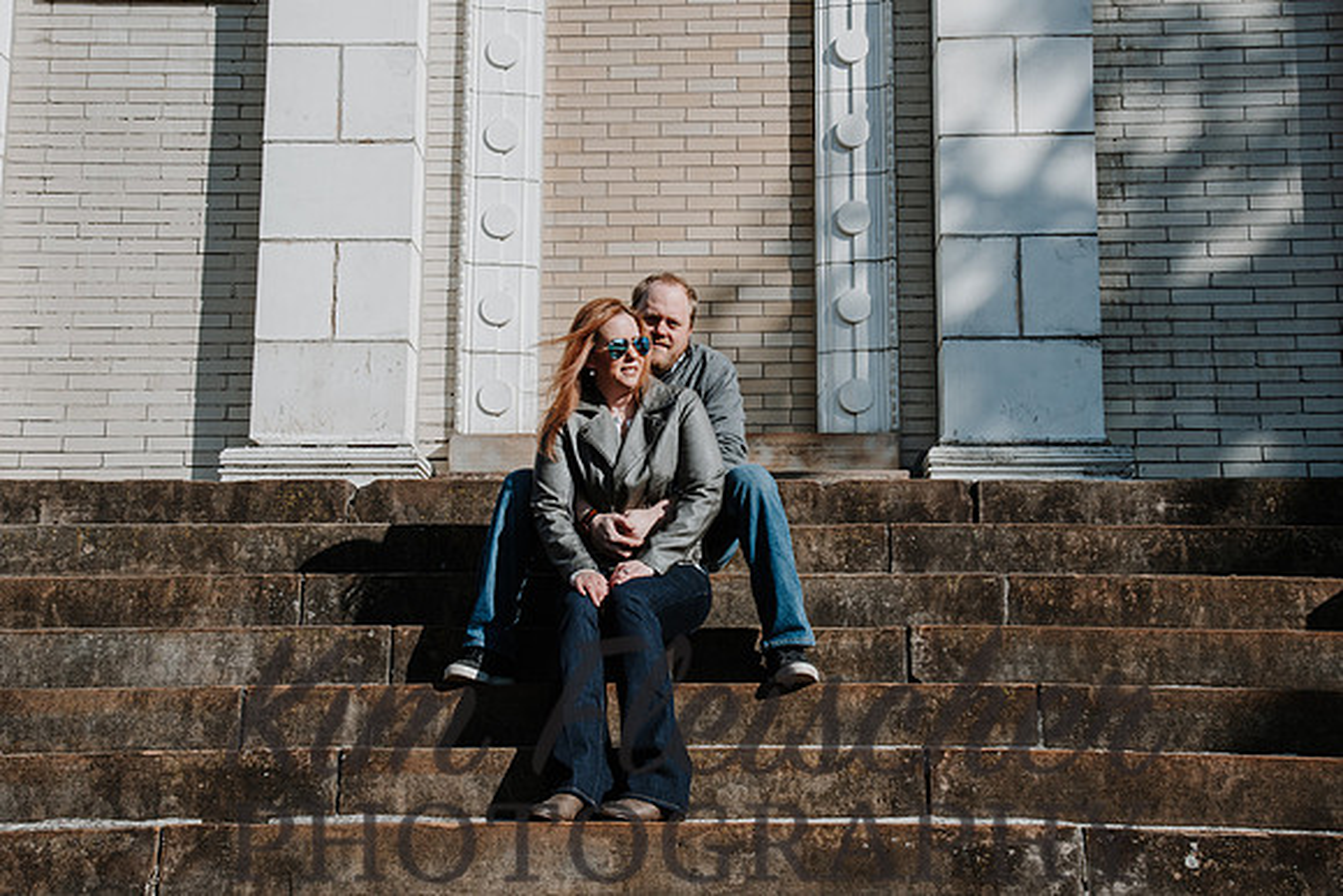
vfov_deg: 27.0
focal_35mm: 50
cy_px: 448
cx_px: 672
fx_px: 1863
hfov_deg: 39.6
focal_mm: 48
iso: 200
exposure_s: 1/400
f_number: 10
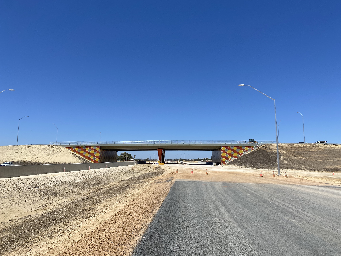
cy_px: 128
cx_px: 170
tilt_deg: +6.0
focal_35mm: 26
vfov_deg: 53.1
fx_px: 256
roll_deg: +0.0
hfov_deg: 67.3
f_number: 1.8
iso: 32
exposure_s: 1/5025
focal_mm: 4.25
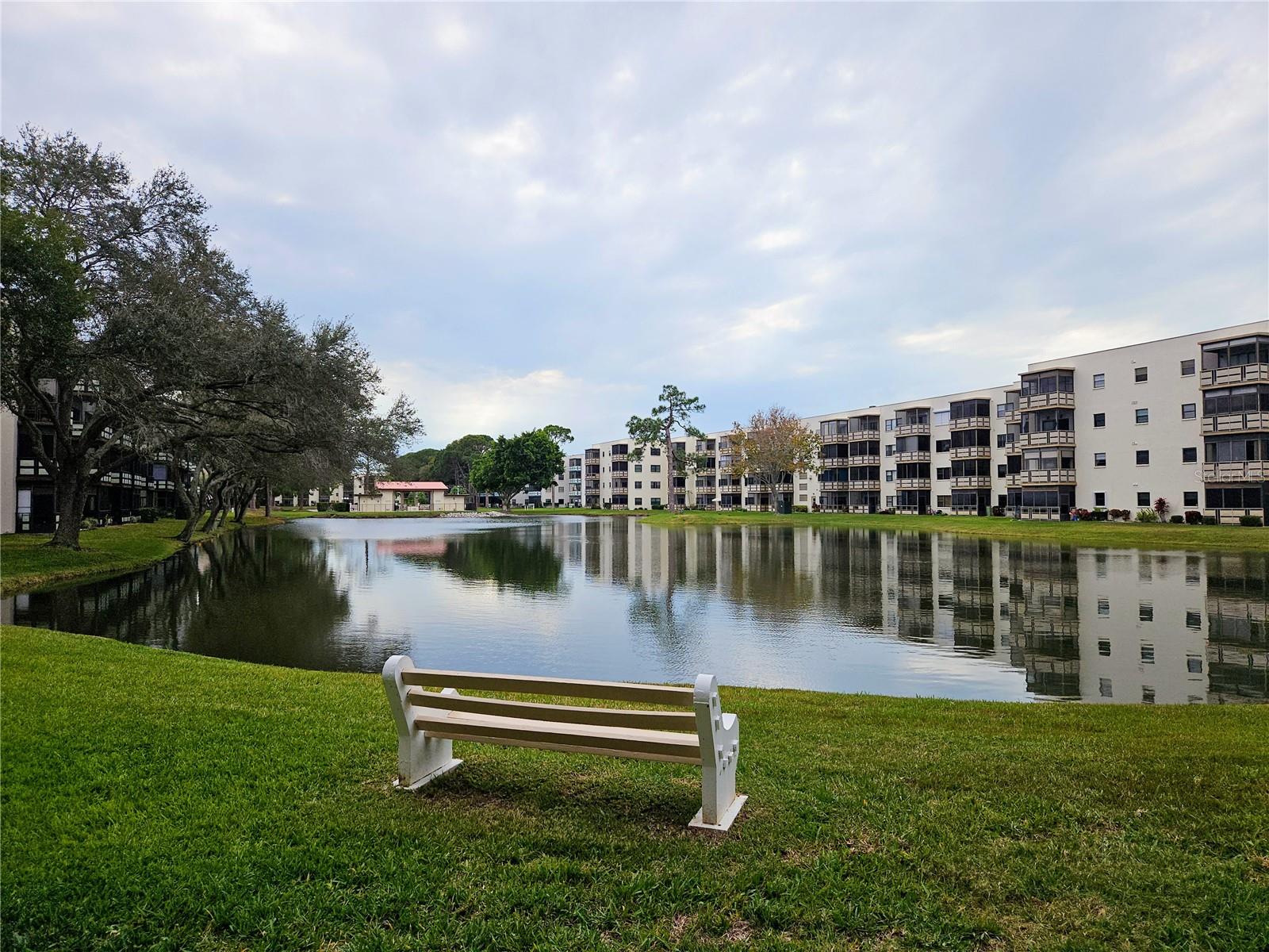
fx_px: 843
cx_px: 634
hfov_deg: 73.9
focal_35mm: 23
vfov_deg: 58.9
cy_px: 476
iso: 25
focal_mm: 5.4
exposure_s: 1/1529
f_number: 1.8
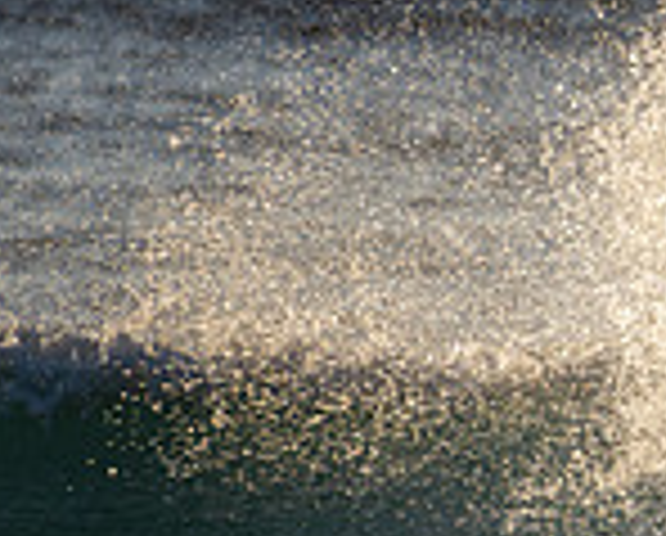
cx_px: 1278
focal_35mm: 2755
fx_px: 54411
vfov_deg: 0.6
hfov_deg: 0.7
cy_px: 498
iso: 160
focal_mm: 500
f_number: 5.6
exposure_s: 1/640
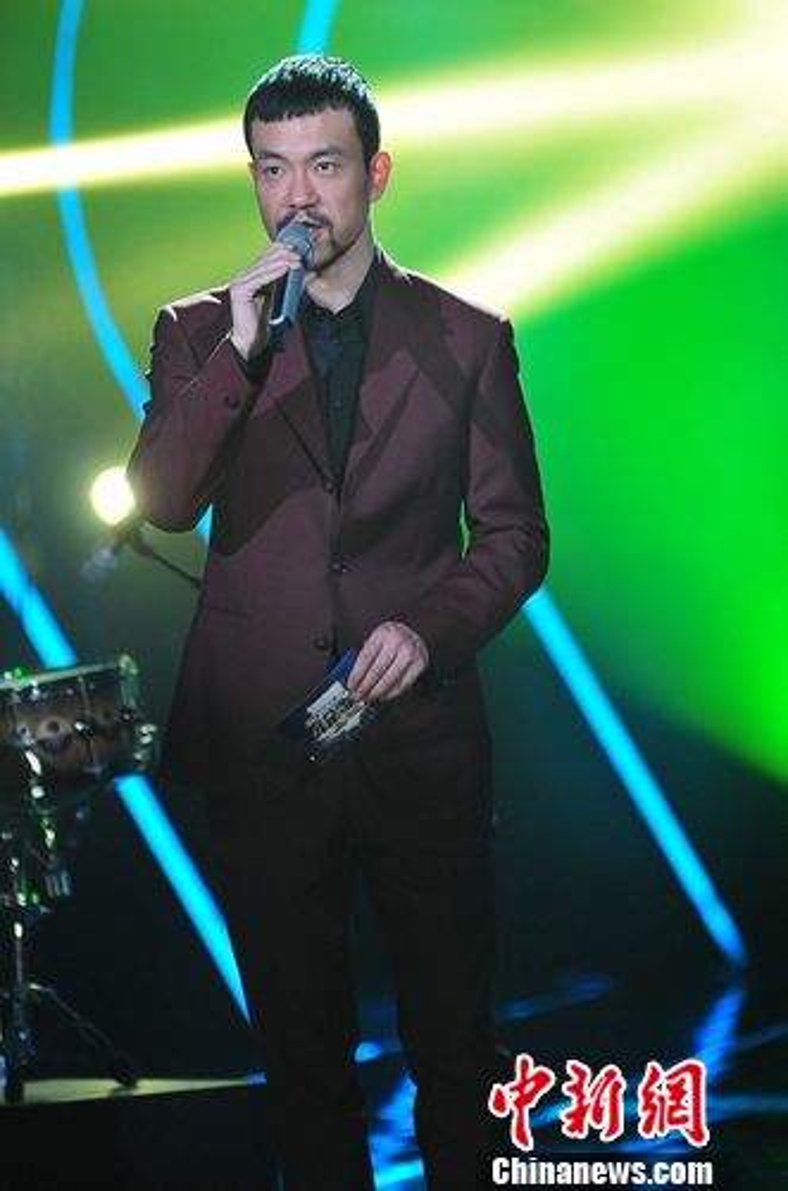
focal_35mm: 218
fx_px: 7176
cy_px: 596
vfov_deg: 9.5
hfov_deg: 6.3
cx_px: 394
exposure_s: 1/125
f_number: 3.2
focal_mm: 145
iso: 800
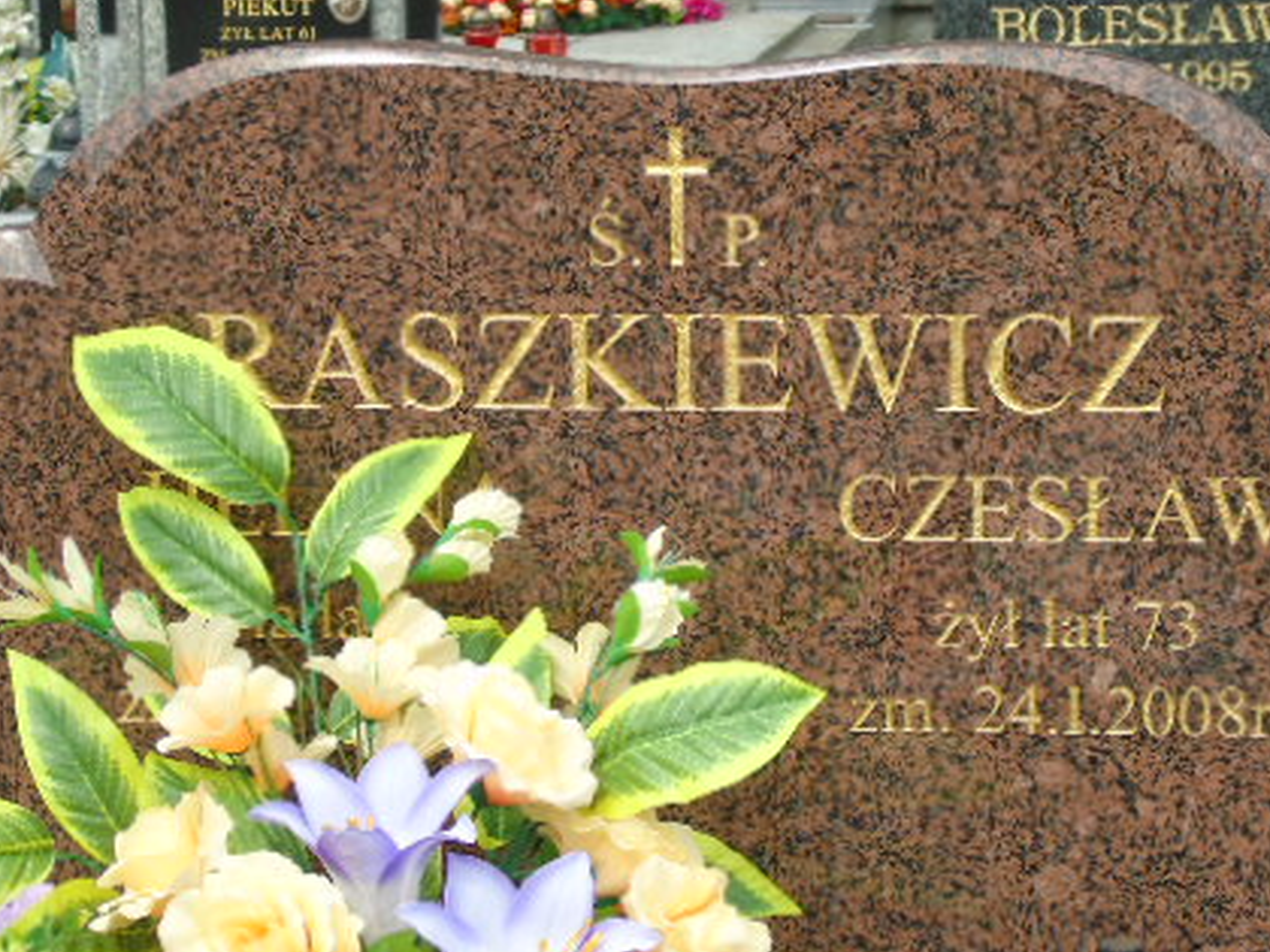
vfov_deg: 11.8
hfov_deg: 15.8
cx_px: 683
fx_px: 4586
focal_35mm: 125
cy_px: 638
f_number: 4.1
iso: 80
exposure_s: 1/320
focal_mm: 15
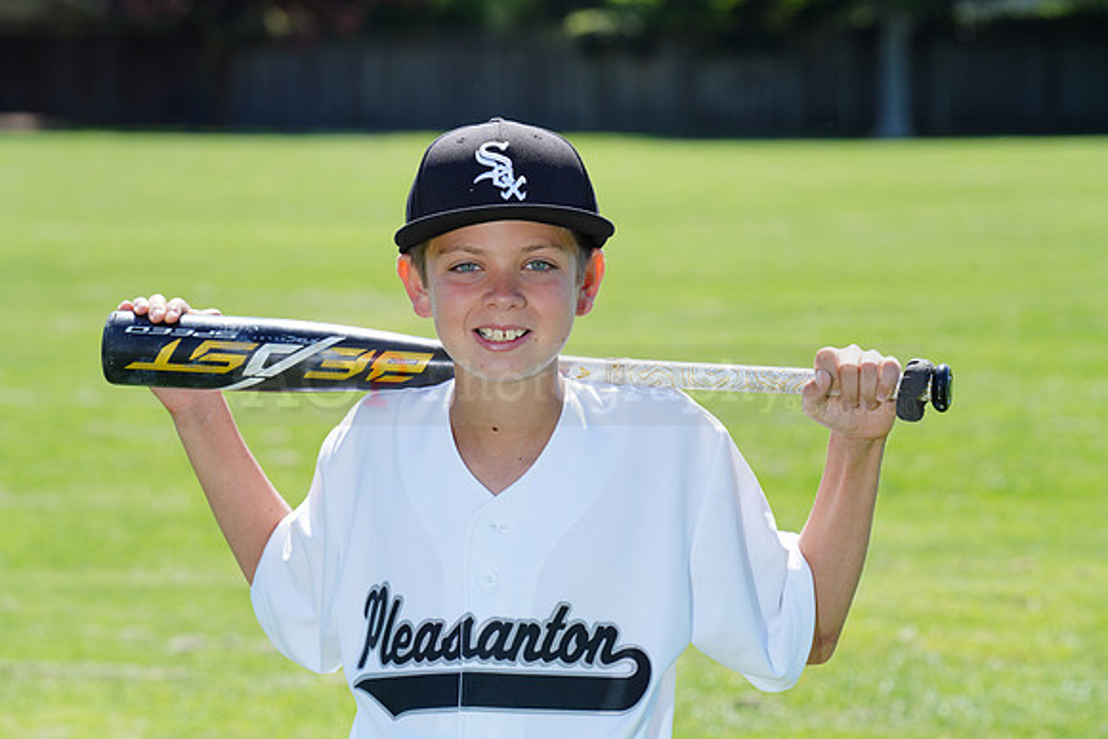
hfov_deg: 11.2
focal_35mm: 184
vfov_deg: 7.5
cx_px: 554
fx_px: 5664
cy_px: 370
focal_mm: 184
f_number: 9
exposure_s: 1/250
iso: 200
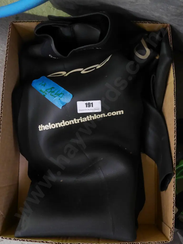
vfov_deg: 42.9
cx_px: 92
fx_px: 310
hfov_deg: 32.9
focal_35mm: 44
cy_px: 122
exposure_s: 1/5
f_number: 4.8
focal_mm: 22
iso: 3200
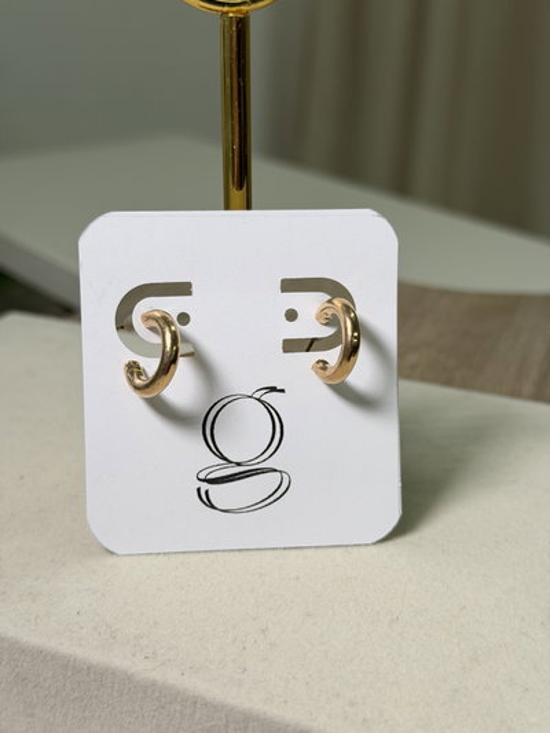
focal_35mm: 48
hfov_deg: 30.3
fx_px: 1016
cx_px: 275
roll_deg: -2.6
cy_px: 366
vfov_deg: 39.6
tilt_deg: -24.0
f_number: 1.78
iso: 50
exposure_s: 1/130
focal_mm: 6.76
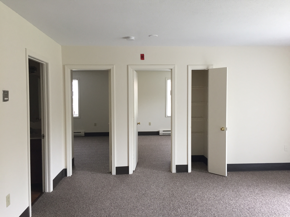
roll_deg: -1.5
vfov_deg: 48.2
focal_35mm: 29
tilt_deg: -1.5
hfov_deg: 61.7
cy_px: 108
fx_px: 243
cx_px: 145
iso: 80
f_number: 2.2
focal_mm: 4.15
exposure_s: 1/30
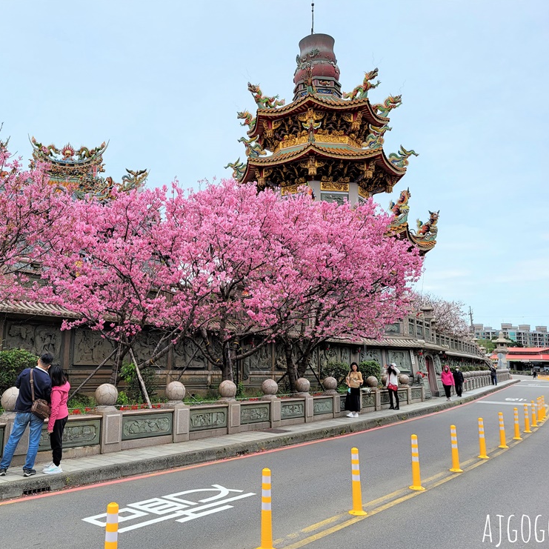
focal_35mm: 31
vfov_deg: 52.5
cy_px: 276
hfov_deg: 51.8
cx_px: 196
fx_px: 556
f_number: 1.8
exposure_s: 1/866
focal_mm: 5.4
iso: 40
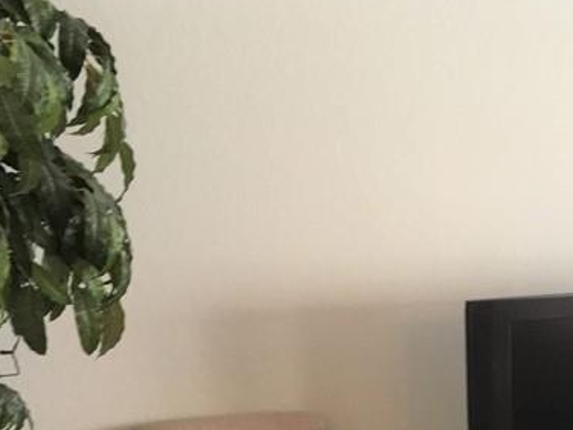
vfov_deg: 17.7
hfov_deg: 23.8
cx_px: 553
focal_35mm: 79
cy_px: 520
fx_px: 1308
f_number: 2.2
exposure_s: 1/30
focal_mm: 4.15
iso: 100
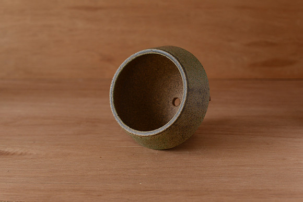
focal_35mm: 50
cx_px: 152
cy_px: 101
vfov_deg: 27.0
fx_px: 421
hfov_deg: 39.6
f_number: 5
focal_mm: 50
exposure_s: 1/80
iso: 640
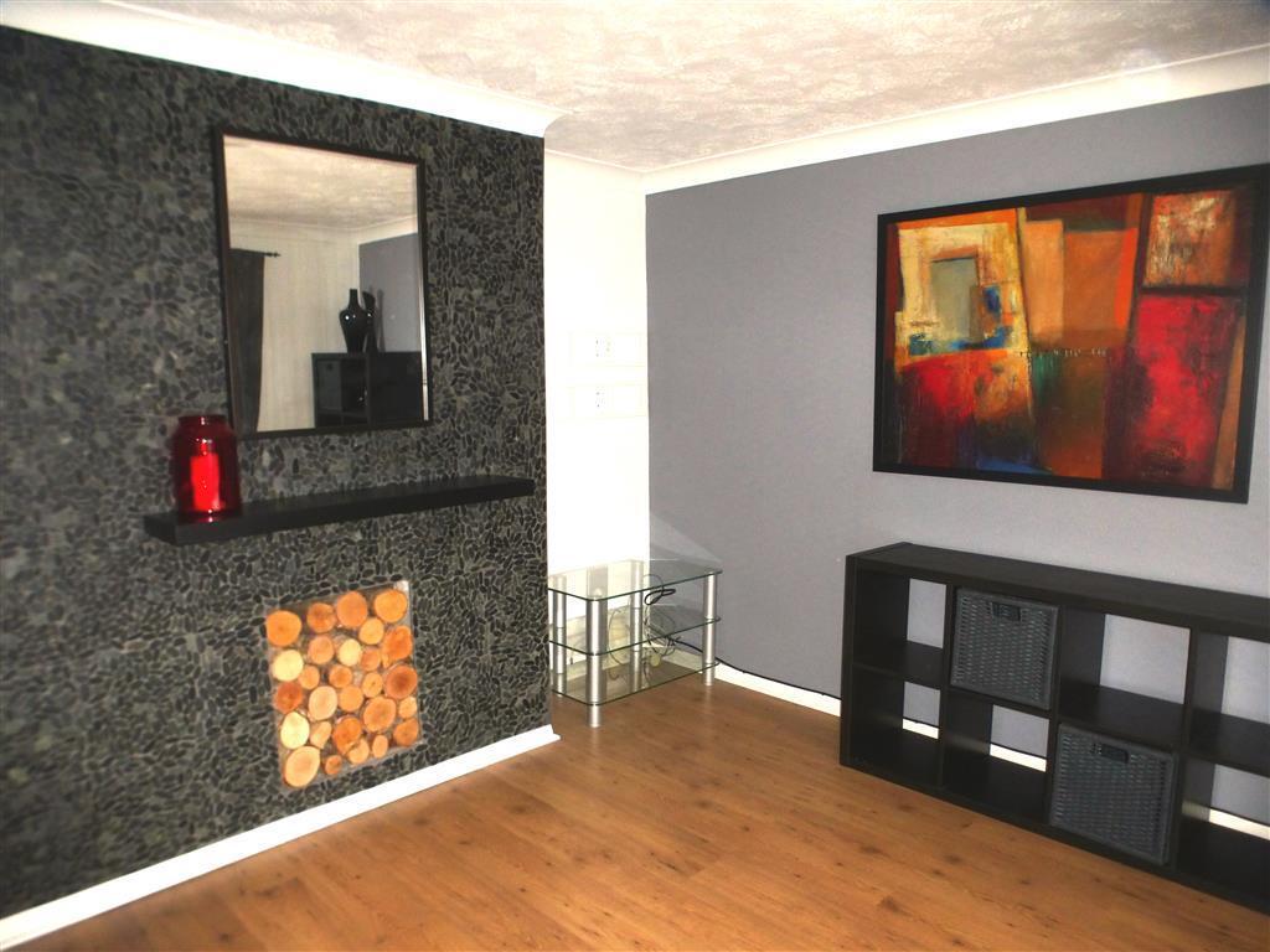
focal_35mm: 24
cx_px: 635
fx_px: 881
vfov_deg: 56.8
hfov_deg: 71.6
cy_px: 476
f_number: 3.5
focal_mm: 4.3
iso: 160
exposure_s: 1/60
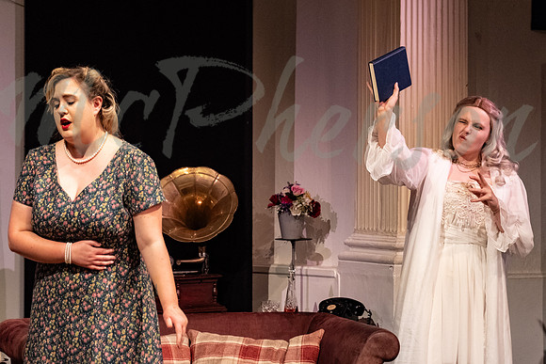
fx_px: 1951
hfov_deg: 15.9
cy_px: 186
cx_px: 315
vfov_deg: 10.7
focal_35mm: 129
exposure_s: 1/250
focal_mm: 68.7
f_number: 3.2
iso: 2000
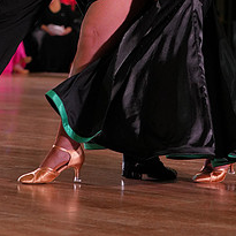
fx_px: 1388
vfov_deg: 9.6
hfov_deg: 9.7
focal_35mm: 180
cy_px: -45
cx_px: 136
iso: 1250
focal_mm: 75
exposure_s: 1/500
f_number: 4
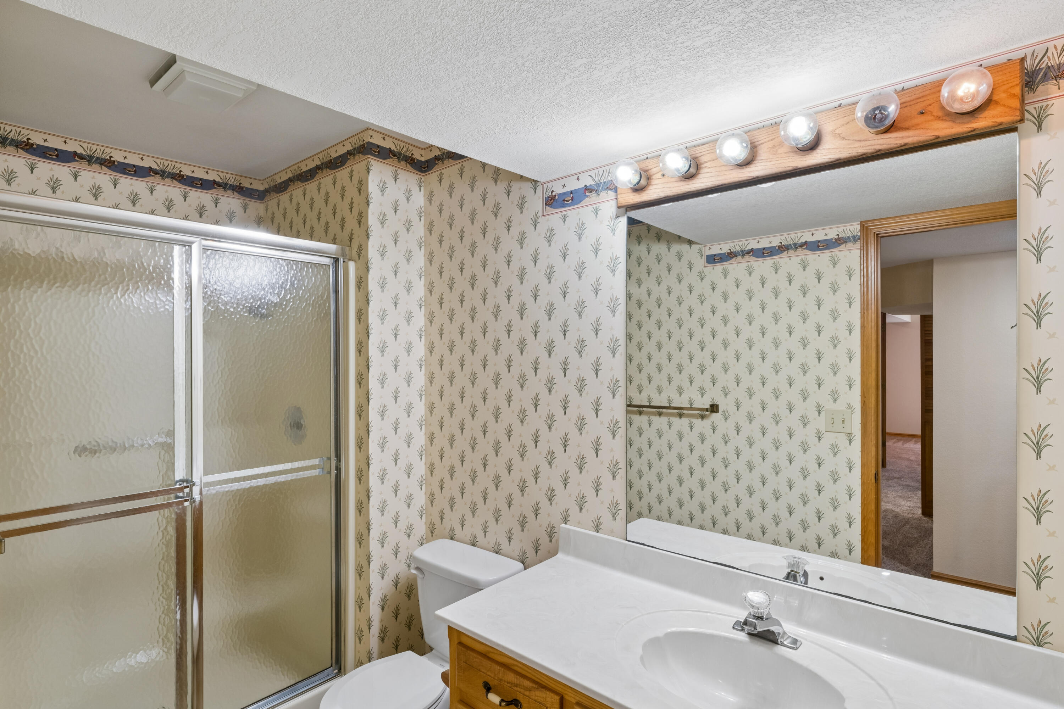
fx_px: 529
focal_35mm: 18
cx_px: 532
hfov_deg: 90.3
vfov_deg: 67.7
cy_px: 354
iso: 400
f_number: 14
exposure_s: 1/5
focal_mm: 17.9
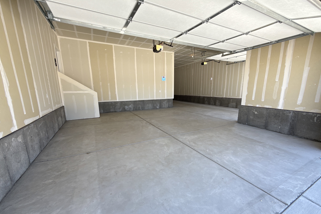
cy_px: 116
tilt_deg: -10.8
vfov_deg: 77.2
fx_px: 134
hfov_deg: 100.4
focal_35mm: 15
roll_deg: +0.1
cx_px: 164
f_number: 2.2
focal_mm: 2.22
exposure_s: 1/167
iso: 50
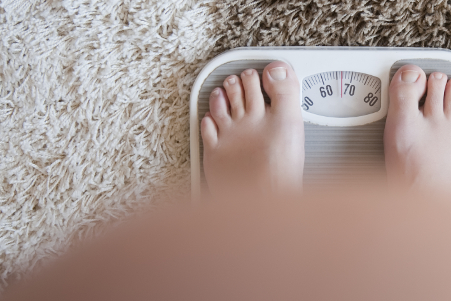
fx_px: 1139
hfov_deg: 22.2
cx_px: 347
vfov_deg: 15.0
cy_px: 124
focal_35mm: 91
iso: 200
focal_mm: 38
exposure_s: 1/160
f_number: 2.8
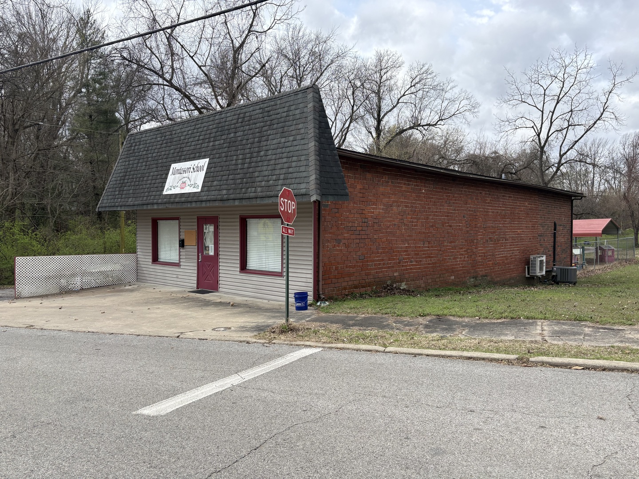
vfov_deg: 53.1
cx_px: 320
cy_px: 240
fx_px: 480
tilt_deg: -1.6
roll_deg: +0.1
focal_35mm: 26
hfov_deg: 67.3
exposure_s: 1/1626
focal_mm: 5.96
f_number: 1.6
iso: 50
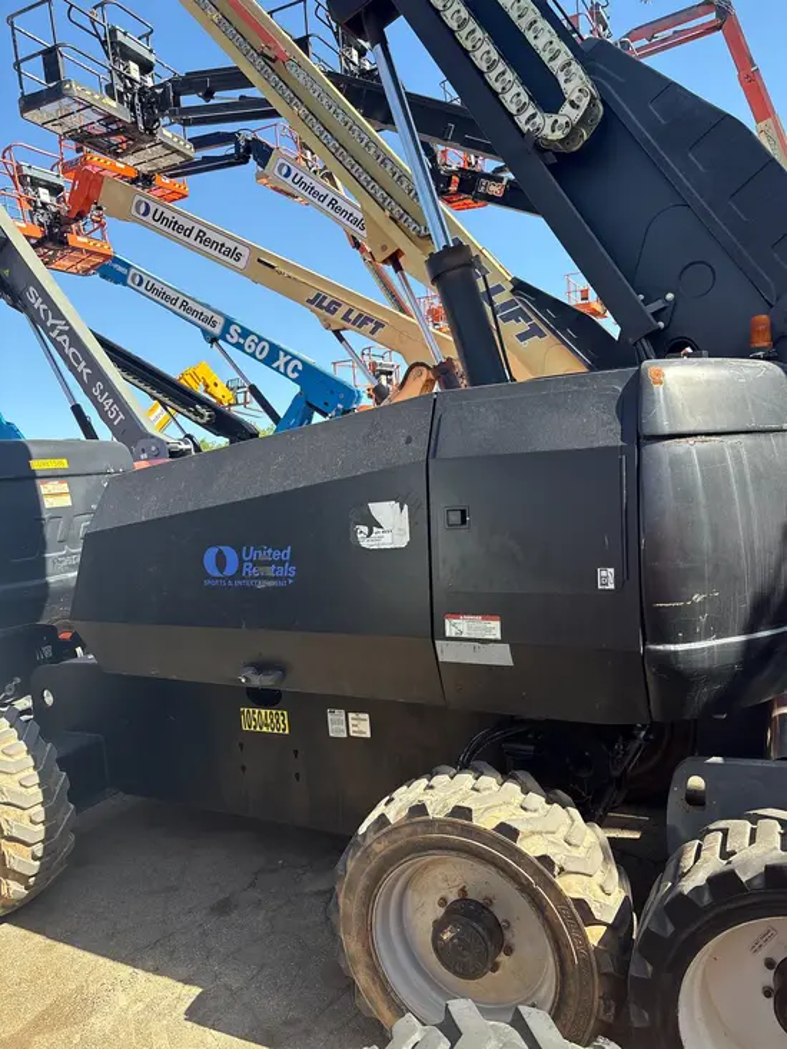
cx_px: 394
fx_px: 788
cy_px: 524
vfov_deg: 67.3
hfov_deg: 53.1
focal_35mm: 26
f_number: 1.6
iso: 64
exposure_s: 1/933
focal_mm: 5.96
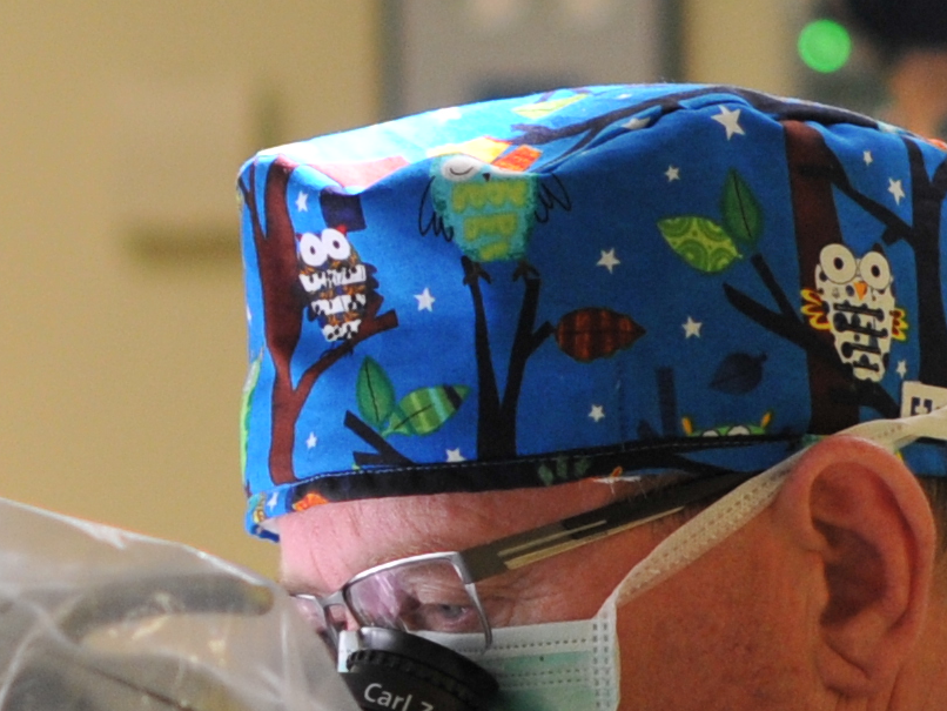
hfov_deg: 5.1
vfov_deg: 3.9
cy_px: 859
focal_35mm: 383
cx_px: -274
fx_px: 10481
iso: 400
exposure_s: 1/500
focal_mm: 50
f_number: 2.2
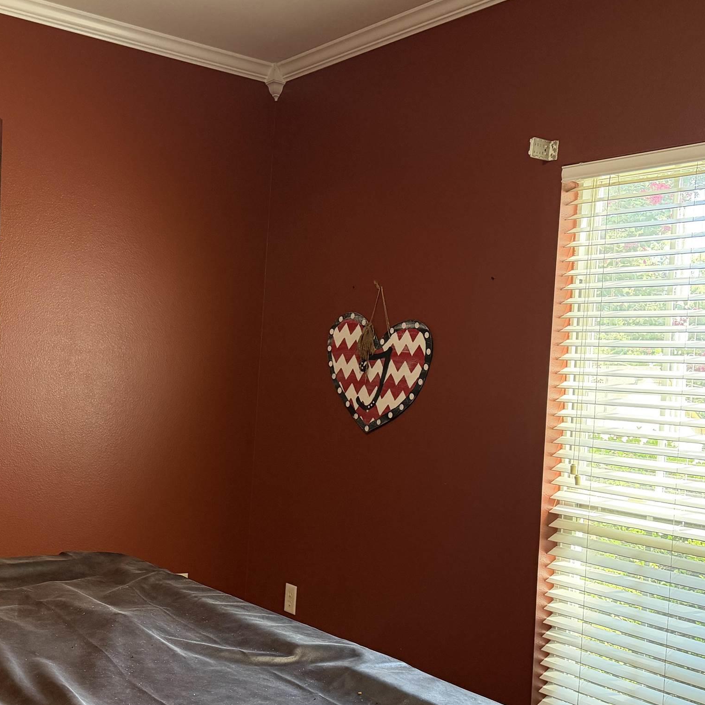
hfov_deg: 38.5
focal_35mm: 43
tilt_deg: +1.0
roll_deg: -2.9
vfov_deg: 39.2
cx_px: 211
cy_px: 370
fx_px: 991
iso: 320
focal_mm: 6.76
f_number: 1.78
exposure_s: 1/60
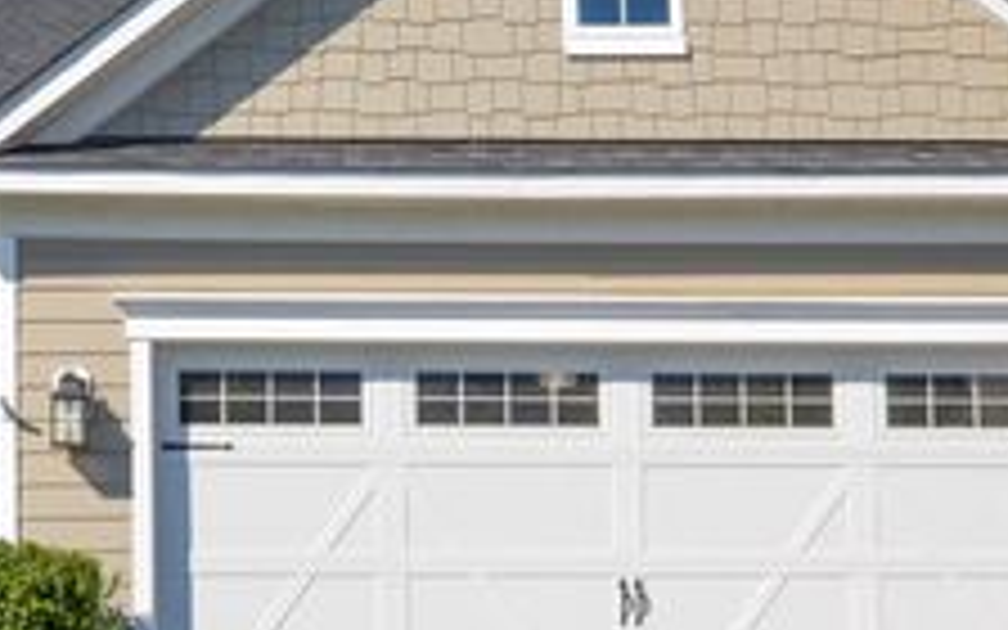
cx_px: 297
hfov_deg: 29.9
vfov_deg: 19.1
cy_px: 263
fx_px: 1868
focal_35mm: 68
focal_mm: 20
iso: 100
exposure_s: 1/250
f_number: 8
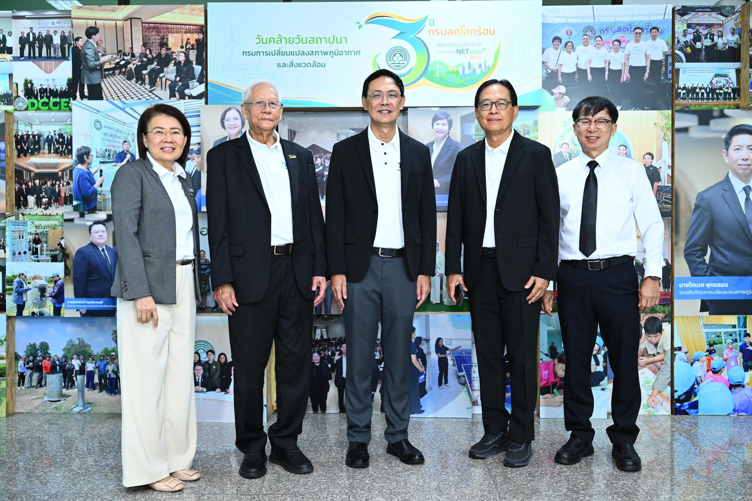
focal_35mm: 34
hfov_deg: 55.8
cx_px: 376
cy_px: 250
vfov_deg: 38.9
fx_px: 710
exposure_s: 1/125
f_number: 4
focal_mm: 34
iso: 1250
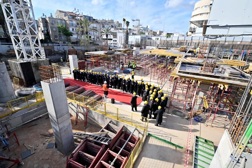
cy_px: 84
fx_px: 105
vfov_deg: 77.3
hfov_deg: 100.4
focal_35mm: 15
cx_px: 126
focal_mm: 10
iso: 40
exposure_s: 1/800
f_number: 2.8
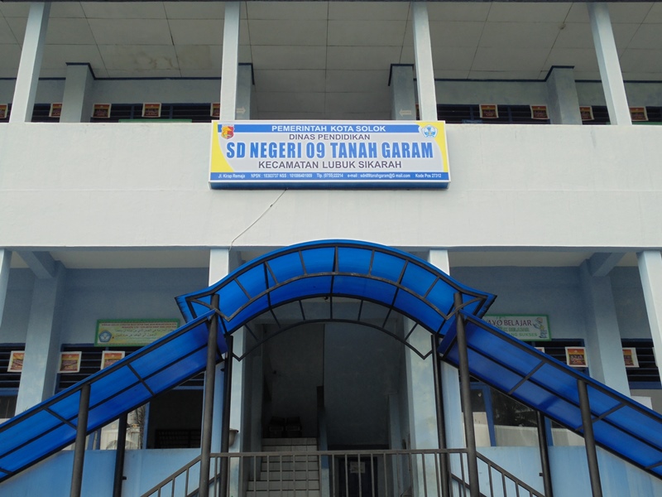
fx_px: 727
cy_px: 248
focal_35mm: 38
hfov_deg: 49.0
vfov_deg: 37.7
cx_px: 331
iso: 100
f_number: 4.2
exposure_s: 1/250
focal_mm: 6.9
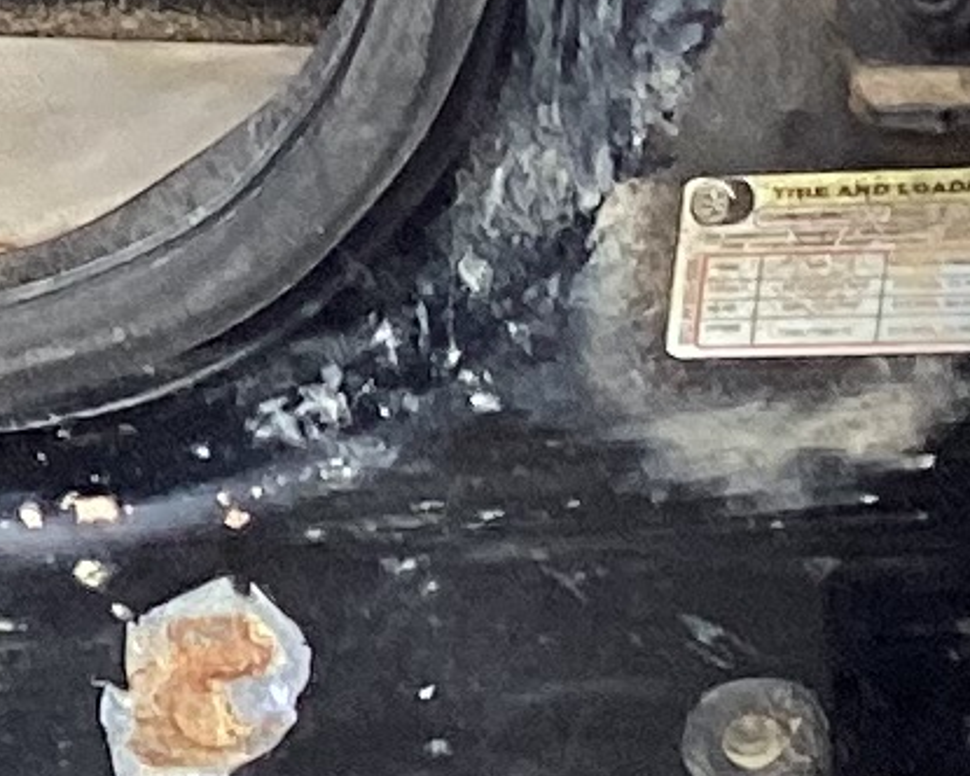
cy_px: -954
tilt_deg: -23.5
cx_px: -1645
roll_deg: +1.6
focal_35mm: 238
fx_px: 6833
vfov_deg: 6.3
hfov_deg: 7.4
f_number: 2.4
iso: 80
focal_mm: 3.3
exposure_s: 1/100
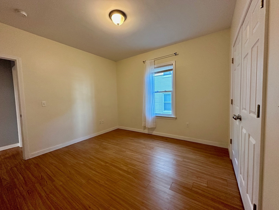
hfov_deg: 102.1
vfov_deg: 85.7
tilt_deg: -3.4
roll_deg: +1.6
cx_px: 140
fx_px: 113
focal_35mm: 14
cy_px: 105
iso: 320
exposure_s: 1/60
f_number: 2.2
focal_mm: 2.22
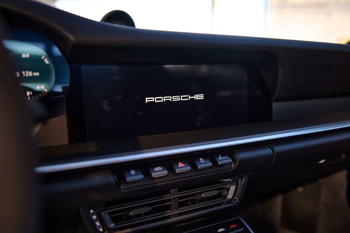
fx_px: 311
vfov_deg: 41.1
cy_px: 116
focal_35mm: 32
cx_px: 175
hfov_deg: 58.7
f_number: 2.8
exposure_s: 1/500
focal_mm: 32
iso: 640
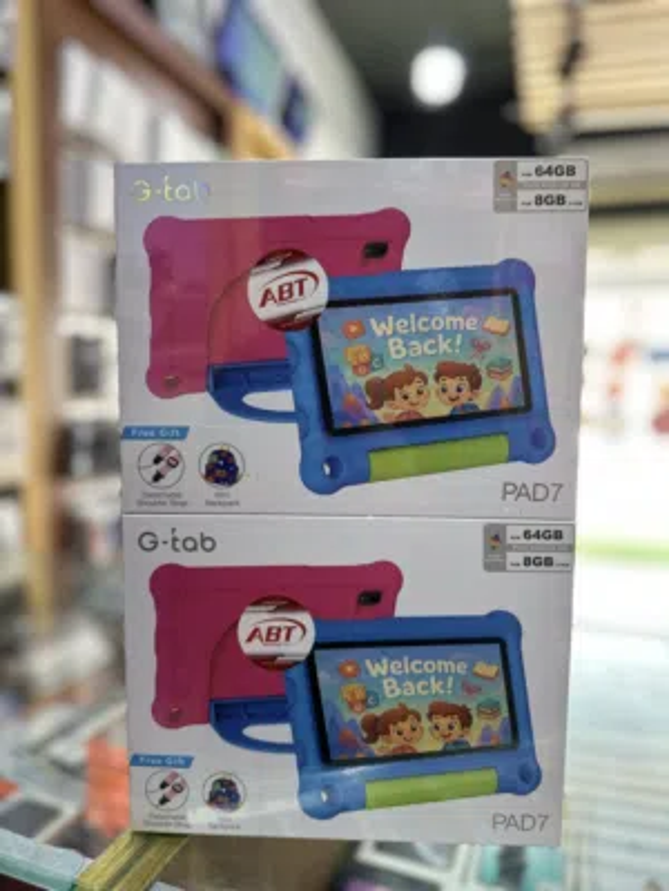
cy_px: 446
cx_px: 334
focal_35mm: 24
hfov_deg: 56.8
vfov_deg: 71.6
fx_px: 618
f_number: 1.78
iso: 125
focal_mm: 6.86
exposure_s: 1/121
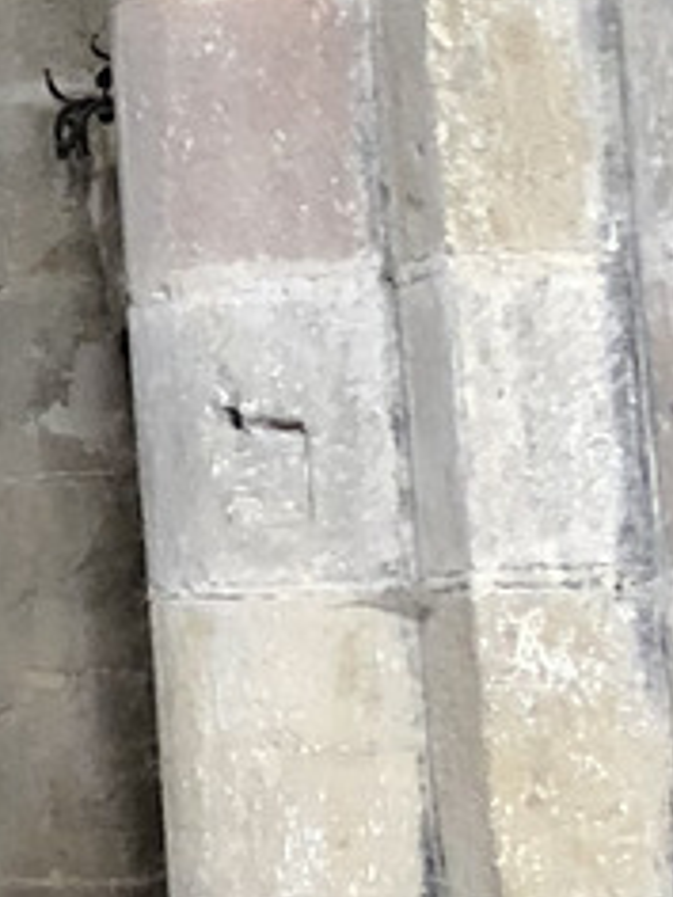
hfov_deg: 7.3
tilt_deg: +14.5
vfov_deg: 10.2
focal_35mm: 190
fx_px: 4925
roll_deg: +0.9
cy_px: -331
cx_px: -1046
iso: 80
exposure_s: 1/17
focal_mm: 4
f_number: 1.8
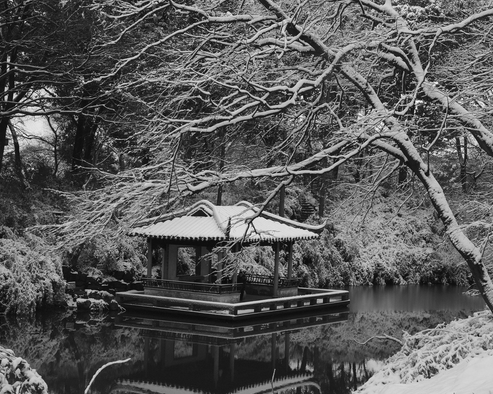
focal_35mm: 69
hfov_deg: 27.5
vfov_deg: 22.2
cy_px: 198
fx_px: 1007
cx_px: 261
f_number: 13
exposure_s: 1/420
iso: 1250
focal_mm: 40.7
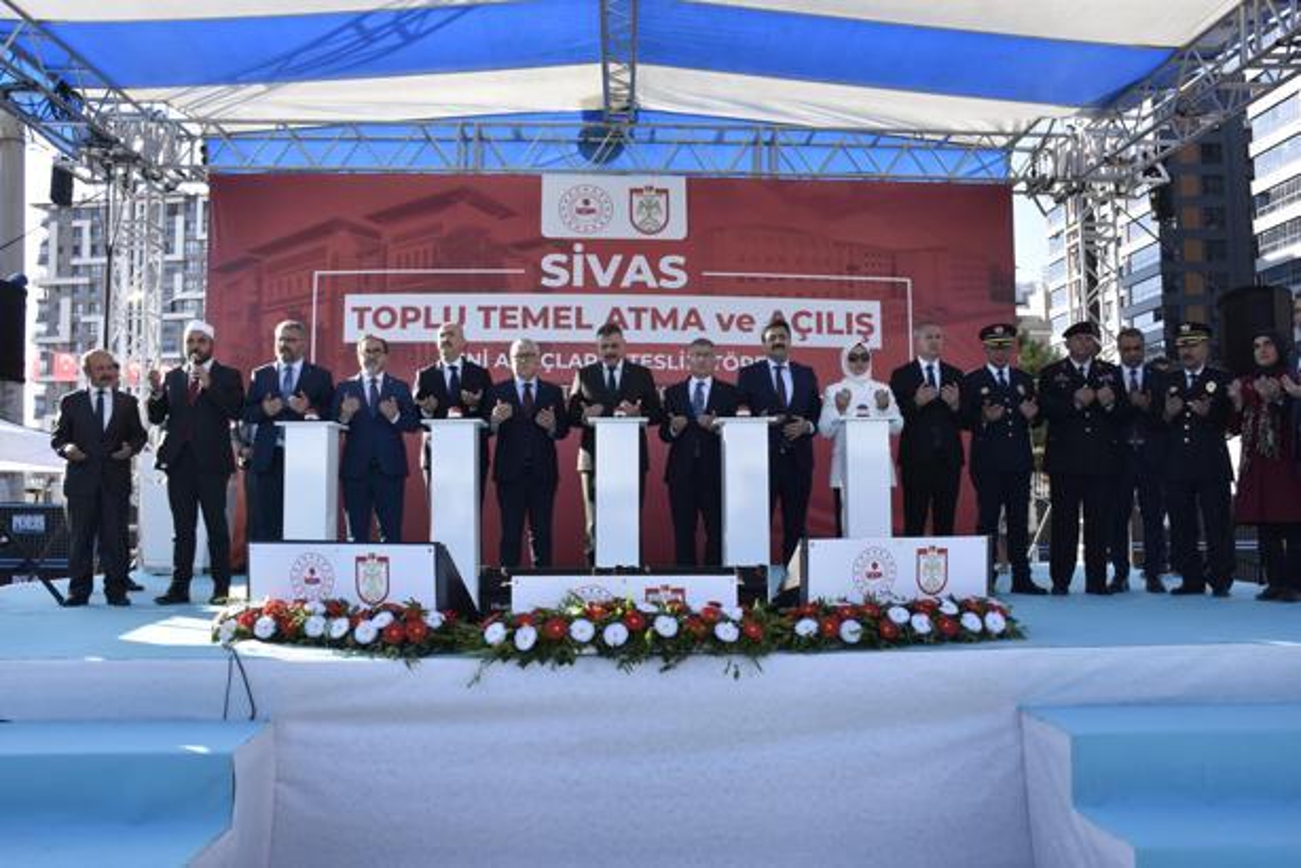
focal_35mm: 30
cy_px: 434
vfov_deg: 43.6
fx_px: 1084
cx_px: 650
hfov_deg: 61.9
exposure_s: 1/500
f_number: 8
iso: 560
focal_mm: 20
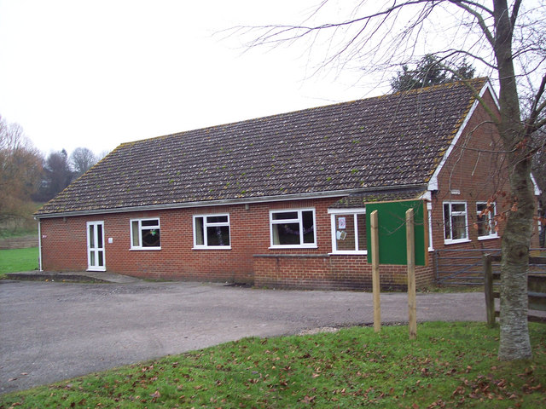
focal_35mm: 39
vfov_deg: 36.8
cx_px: 273
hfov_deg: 47.9
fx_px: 615
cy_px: 204
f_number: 3.4
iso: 100
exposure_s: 1/45
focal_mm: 8
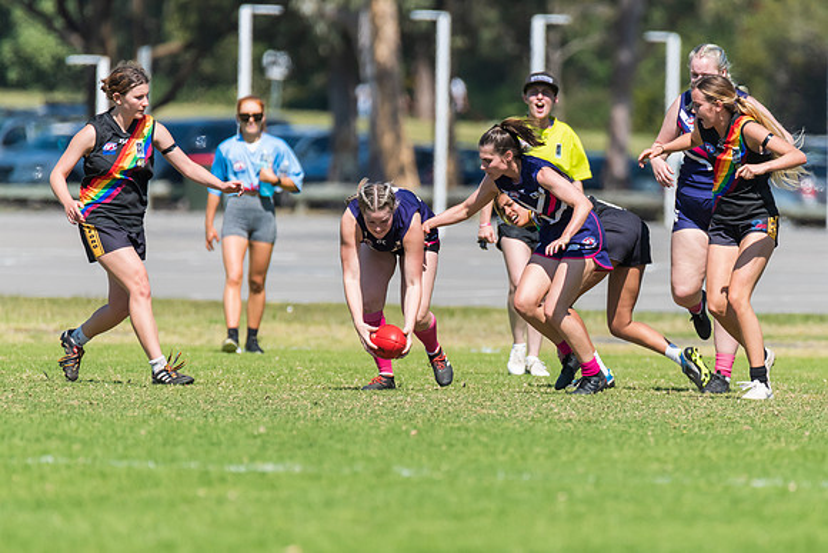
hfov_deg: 2.6
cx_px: 515
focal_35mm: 794
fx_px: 18269
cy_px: 349
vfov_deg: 1.7
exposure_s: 1/2000
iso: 800
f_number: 6.3
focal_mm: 600
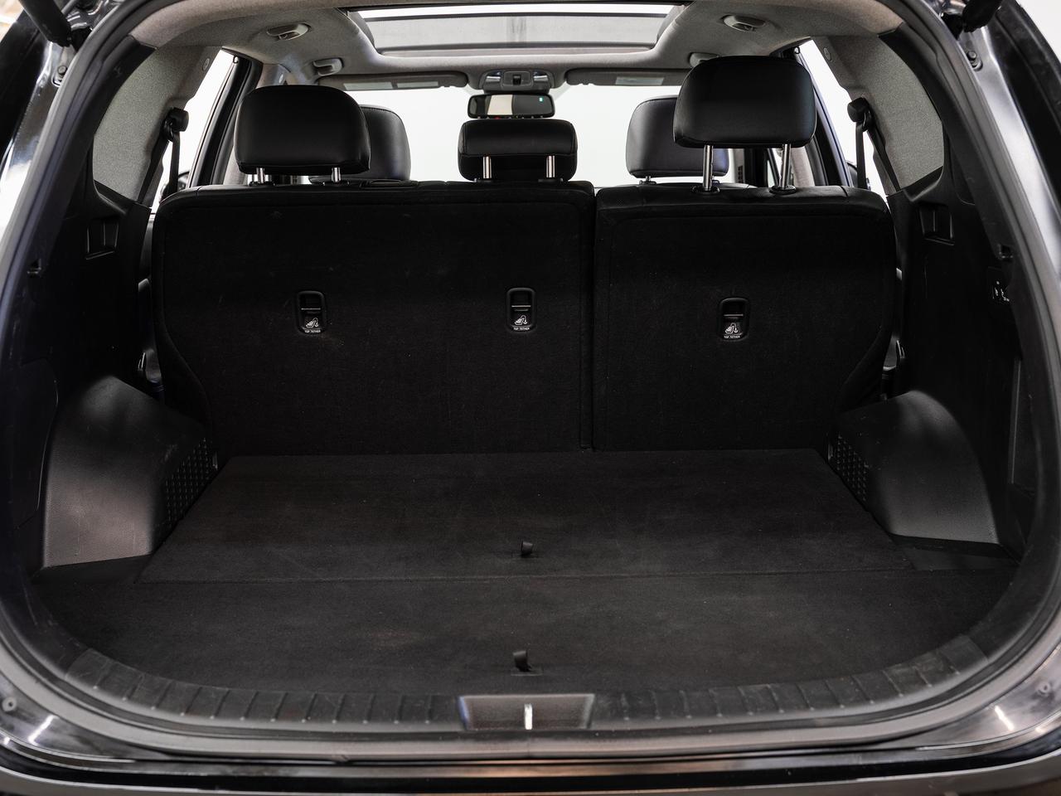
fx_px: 1339
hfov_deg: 43.2
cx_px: 530
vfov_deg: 33.1
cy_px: 398
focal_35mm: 44
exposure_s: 1/1.25
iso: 100
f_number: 5.6
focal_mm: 40.4
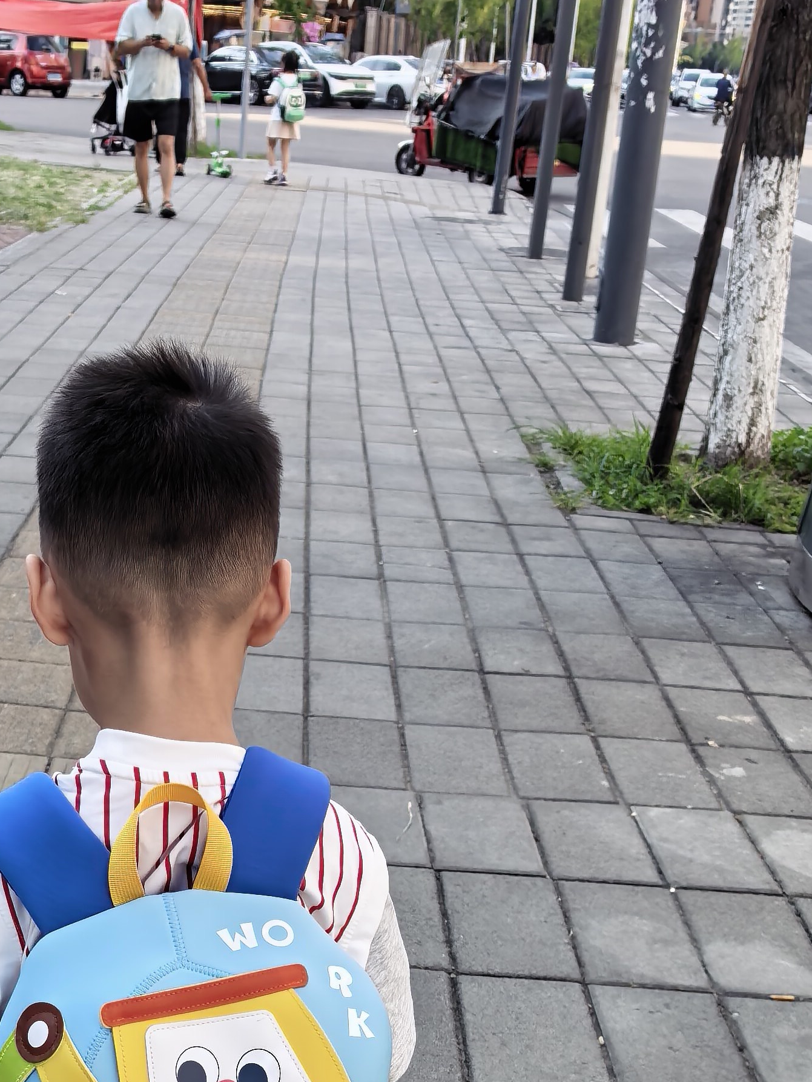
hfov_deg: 26.3
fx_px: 1720
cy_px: 1123
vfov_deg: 31.8
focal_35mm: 55
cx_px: 223
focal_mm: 5.8
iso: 160
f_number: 2
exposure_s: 1/1279
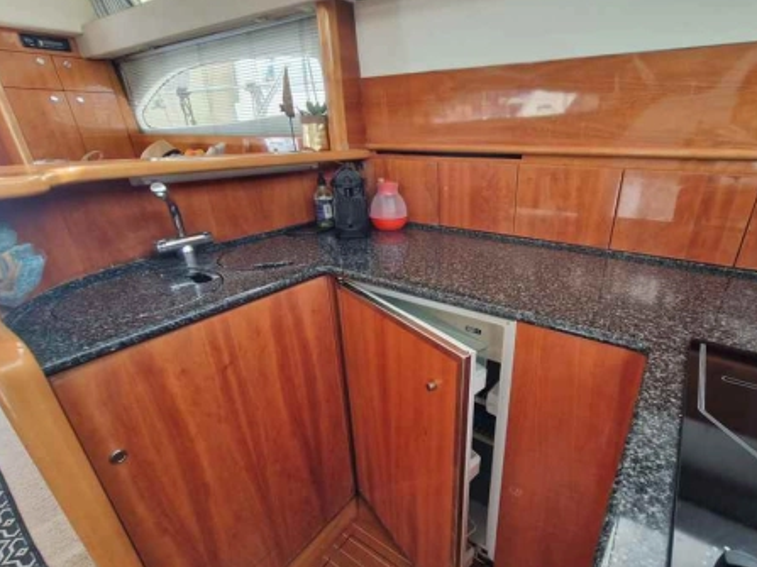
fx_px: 350
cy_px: 317
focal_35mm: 16
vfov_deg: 77.8
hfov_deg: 93.6
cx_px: 442
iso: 125
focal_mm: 2.2
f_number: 2.2
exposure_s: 1/50
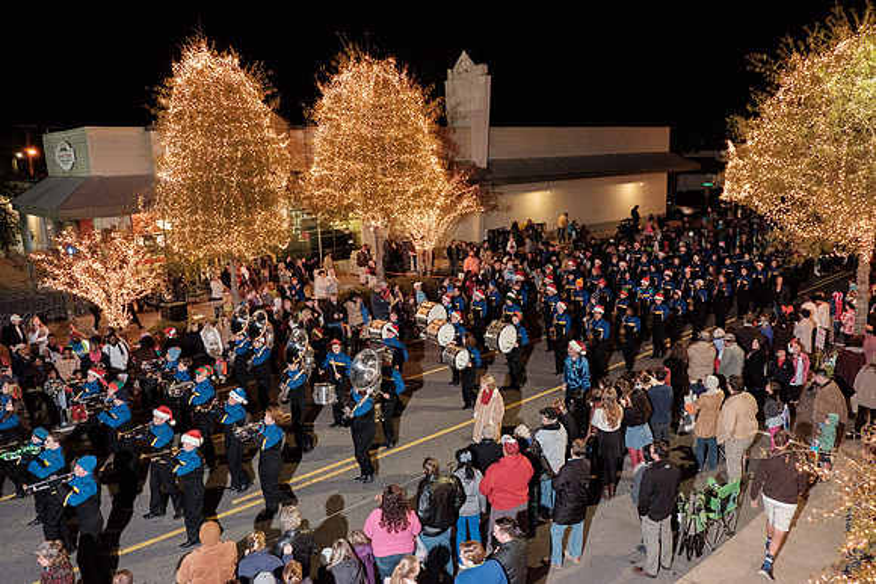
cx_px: 438
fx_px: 657
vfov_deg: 48.0
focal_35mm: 27
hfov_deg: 67.4
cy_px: 292
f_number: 4
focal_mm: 18
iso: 6400
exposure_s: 1/60
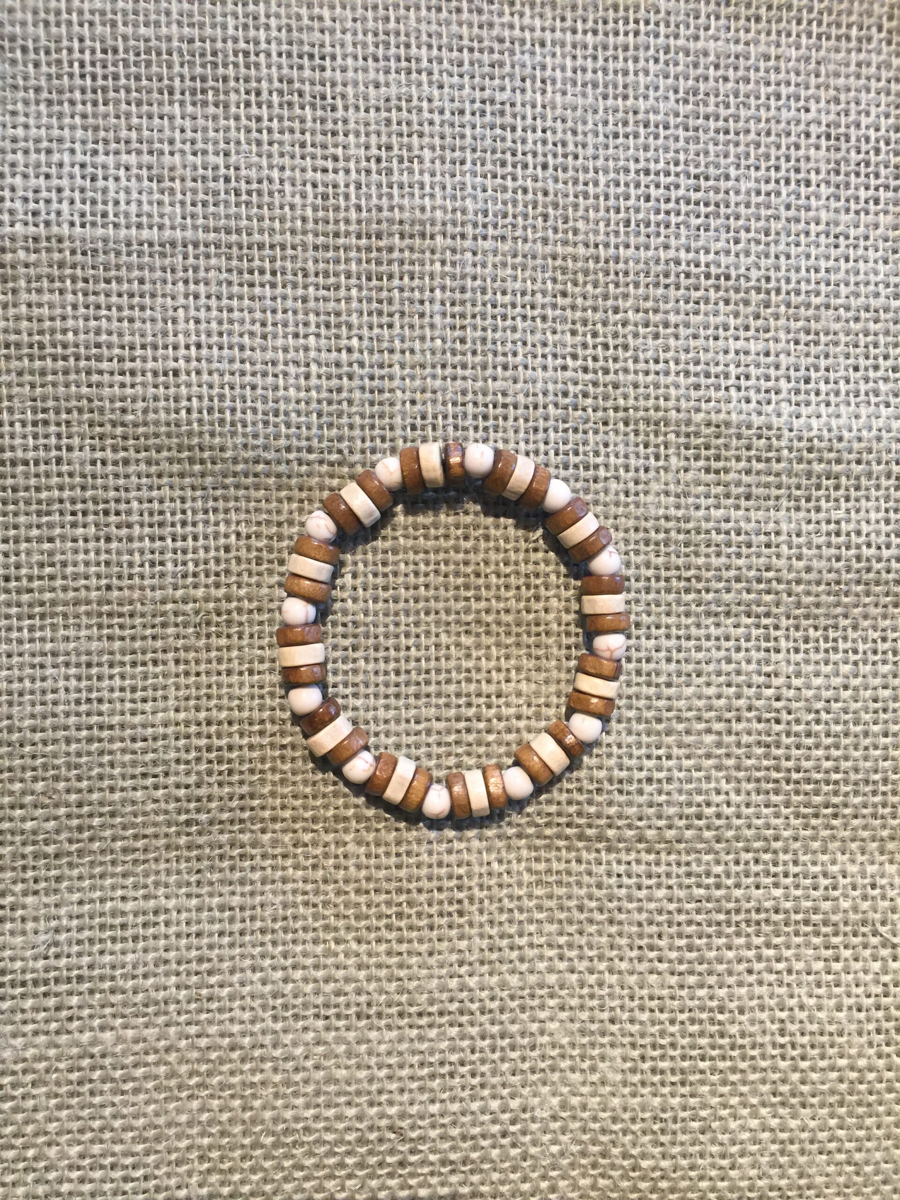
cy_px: 600
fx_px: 1005
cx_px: 450
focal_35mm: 29
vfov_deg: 61.7
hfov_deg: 48.2
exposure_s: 1/30
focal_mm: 4.15
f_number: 2.2
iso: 50
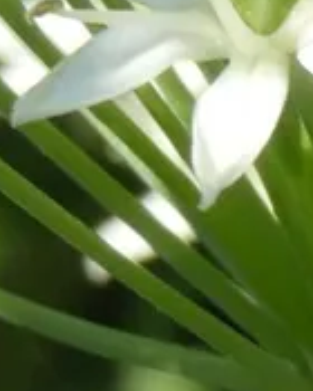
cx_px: -224
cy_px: -96
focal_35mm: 514
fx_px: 5952
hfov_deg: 3.0
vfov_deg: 3.8
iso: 80
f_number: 5.3
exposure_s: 1/80
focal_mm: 25.8
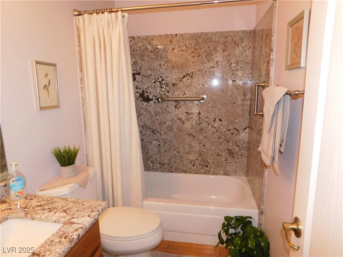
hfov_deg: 73.9
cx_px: 172
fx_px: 228
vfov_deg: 58.9
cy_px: 128
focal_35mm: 23
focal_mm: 4
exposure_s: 1/30
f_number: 3
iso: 200
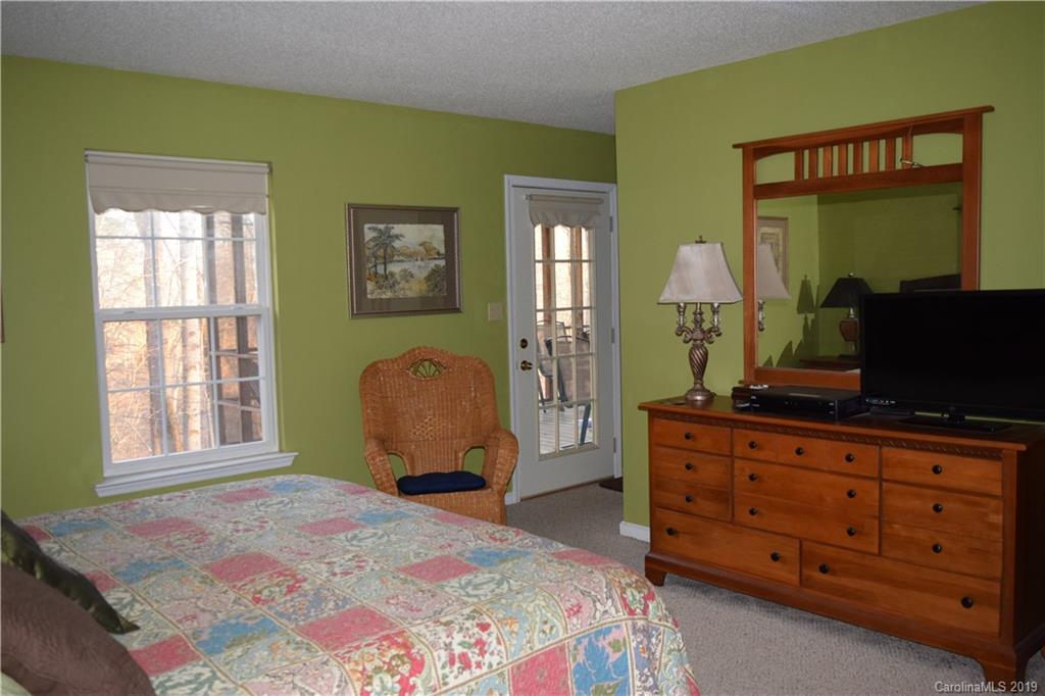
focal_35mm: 30
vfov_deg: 43.6
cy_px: 348
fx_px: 871
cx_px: 522
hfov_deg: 61.9
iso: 1100
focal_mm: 20
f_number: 3.8
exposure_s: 1/60
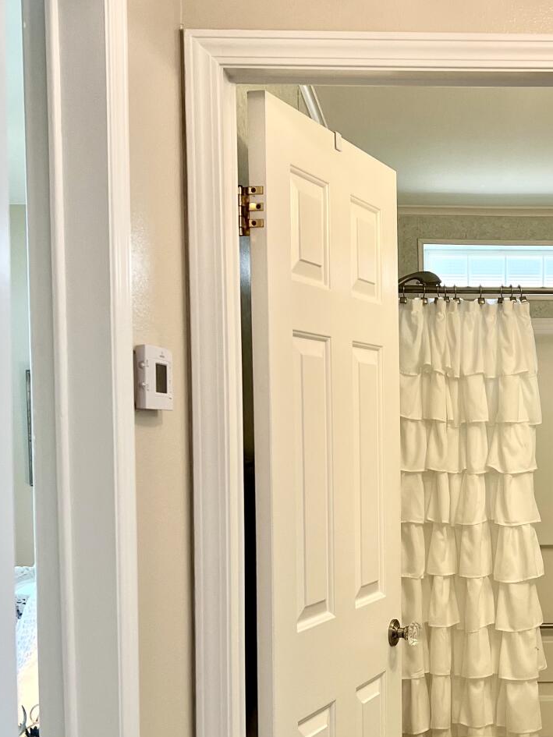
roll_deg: +0.4
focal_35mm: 55
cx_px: 541
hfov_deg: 25.4
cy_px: 480
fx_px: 1171
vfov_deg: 34.7
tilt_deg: -3.0
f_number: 1.5
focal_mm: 5.7
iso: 125
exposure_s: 1/120
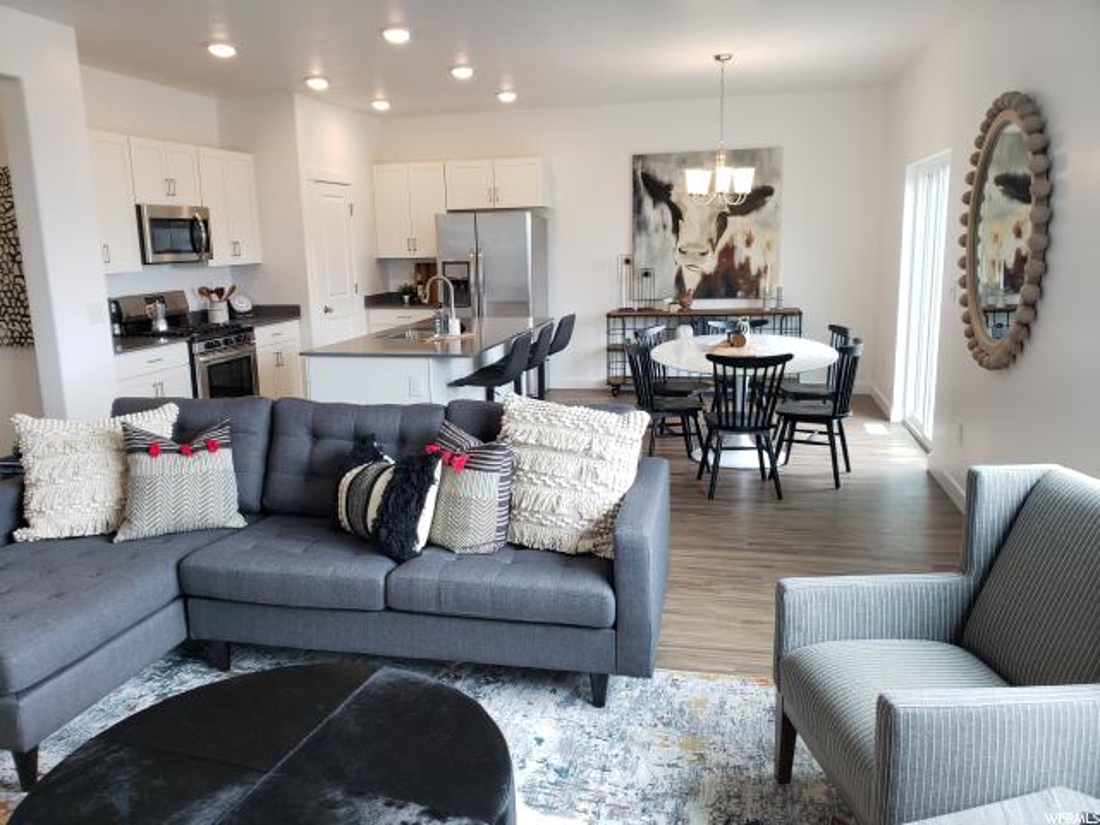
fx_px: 826
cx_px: 550
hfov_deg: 67.3
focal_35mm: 26
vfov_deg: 53.1
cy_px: 412
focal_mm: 4.3
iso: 100
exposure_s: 1/60
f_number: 2.4
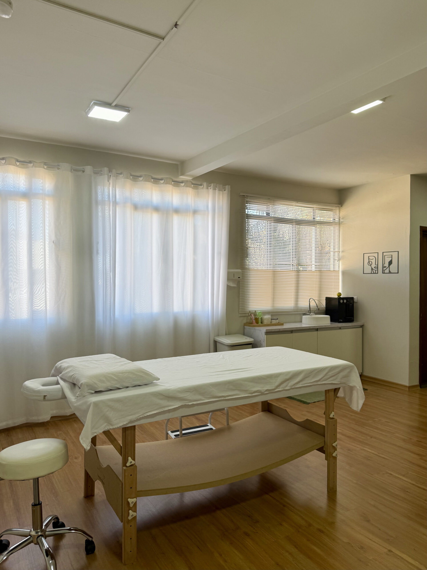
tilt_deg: -0.6
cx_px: 214
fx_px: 395
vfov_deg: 71.6
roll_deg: -0.9
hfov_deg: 56.8
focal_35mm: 24
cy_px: 285
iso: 50
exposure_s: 1/124
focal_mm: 6.76
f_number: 1.78
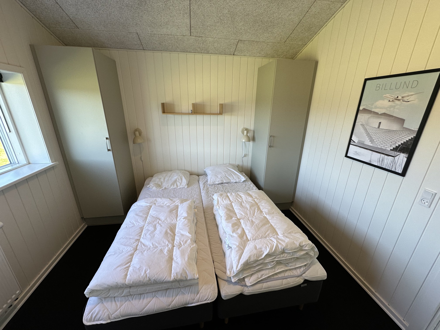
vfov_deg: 85.7
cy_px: 165
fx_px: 178
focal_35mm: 14
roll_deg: -0.6
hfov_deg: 102.1
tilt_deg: -18.7
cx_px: 220
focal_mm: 2.22
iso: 100
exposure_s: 1/100
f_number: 2.2
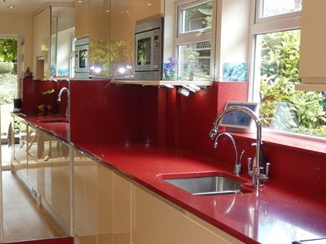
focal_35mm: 52
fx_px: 489
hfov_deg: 36.4
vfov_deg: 28.0
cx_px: 102
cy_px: 136
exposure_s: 1/60
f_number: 2.8
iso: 80
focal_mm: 3.6
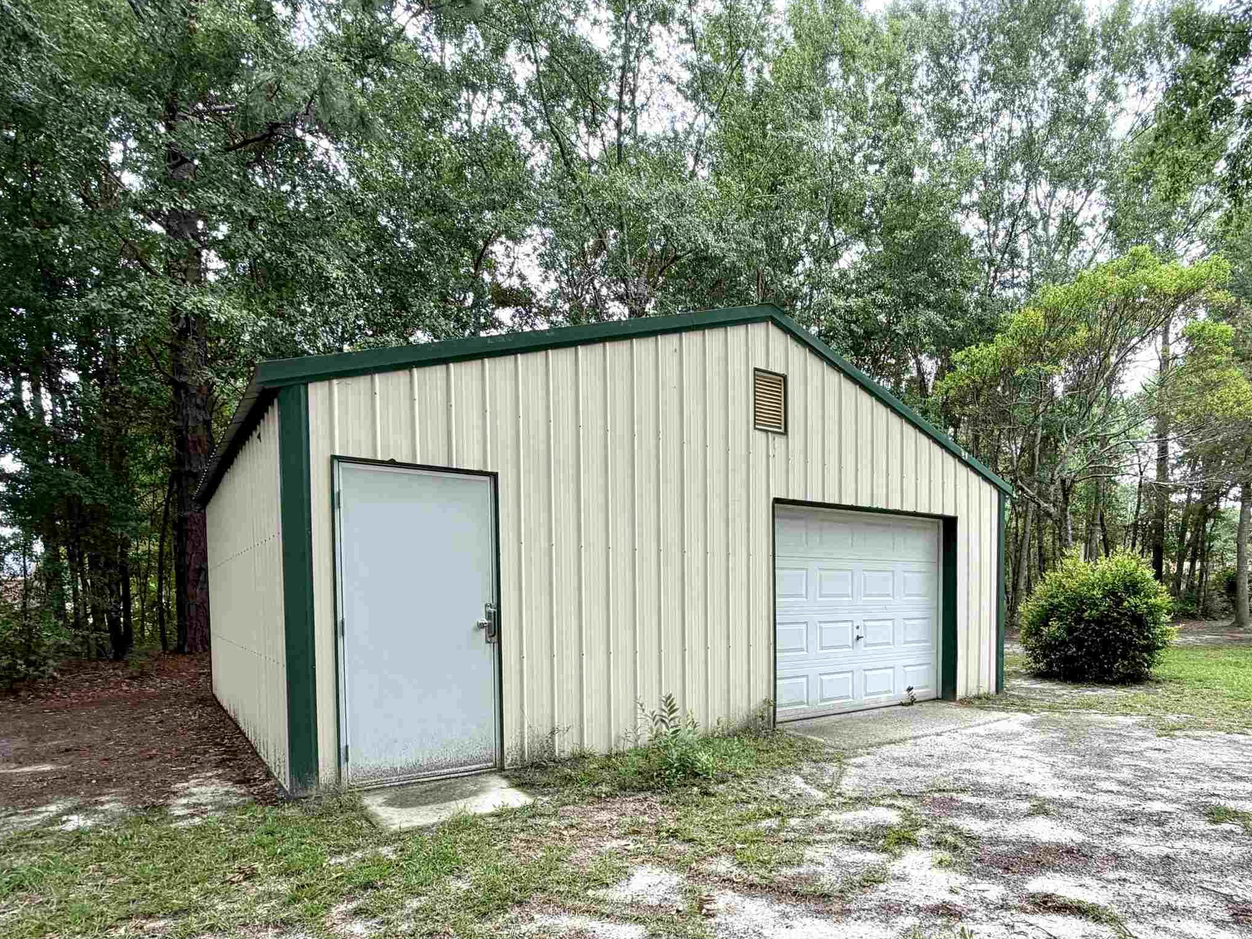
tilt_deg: -3.0
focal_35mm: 21
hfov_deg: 77.5
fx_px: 760
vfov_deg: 61.8
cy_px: 630
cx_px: 784
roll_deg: +0.1
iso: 64
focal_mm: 2.22
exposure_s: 1/121
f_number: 2.2
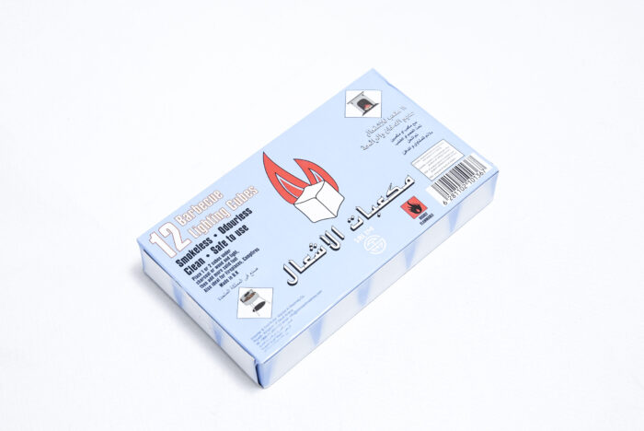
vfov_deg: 19.5
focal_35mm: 70
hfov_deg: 28.8
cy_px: 216
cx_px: 322
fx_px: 1253
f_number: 8
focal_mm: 70
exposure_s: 1/250
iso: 3200
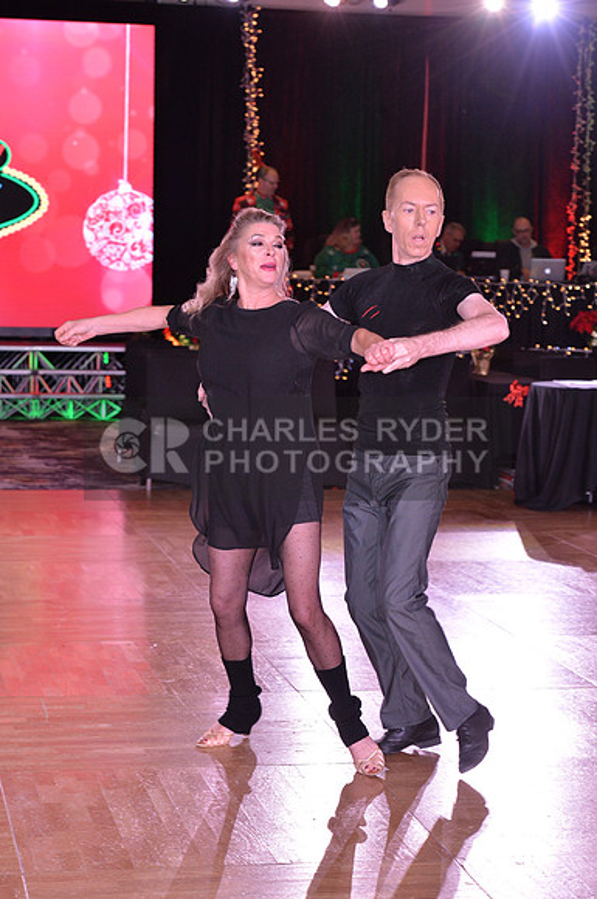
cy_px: 450
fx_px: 2370
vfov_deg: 21.5
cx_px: 298
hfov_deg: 14.4
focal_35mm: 95
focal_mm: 95
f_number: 6.3
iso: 2000
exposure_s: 1/250
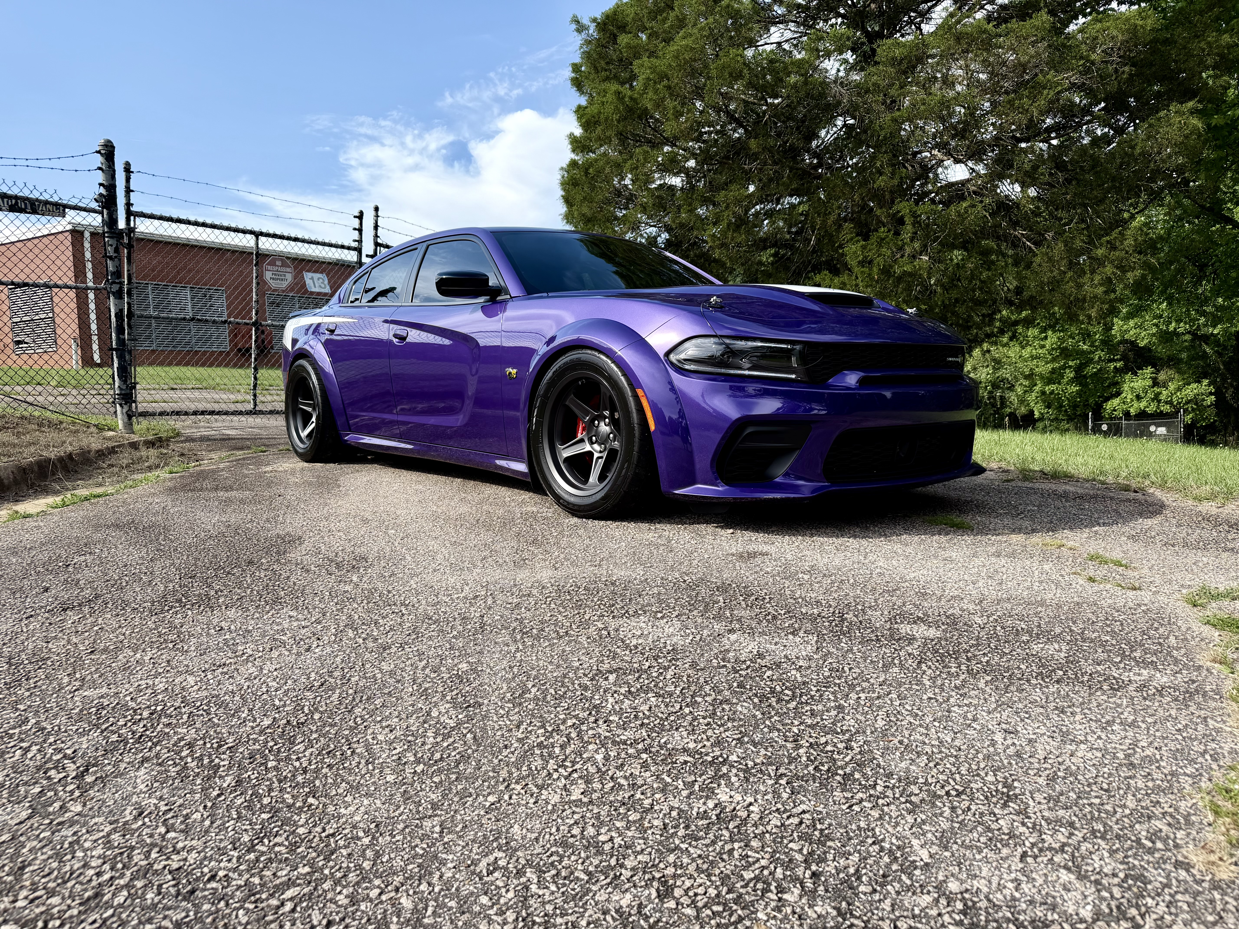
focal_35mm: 24
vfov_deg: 56.8
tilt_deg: -5.5
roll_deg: +1.8
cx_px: 620
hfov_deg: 71.6
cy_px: 464
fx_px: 859
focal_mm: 6.76
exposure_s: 1/2445
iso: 100
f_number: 1.78
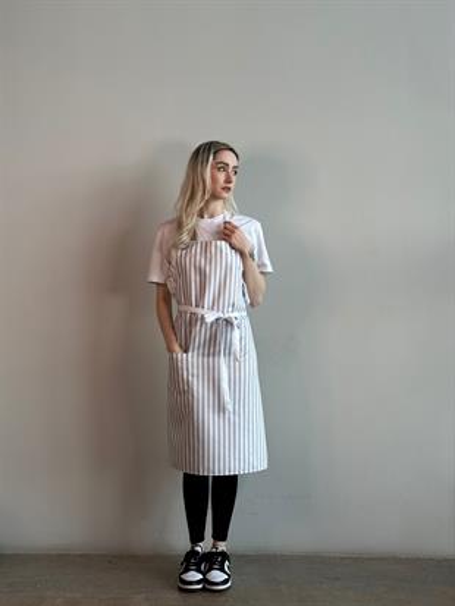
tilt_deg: -1.7
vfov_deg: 39.6
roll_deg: -0.8
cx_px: 228
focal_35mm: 48
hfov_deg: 30.3
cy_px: 303
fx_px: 841
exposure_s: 1/121
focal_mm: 6.86
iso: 80
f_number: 1.78
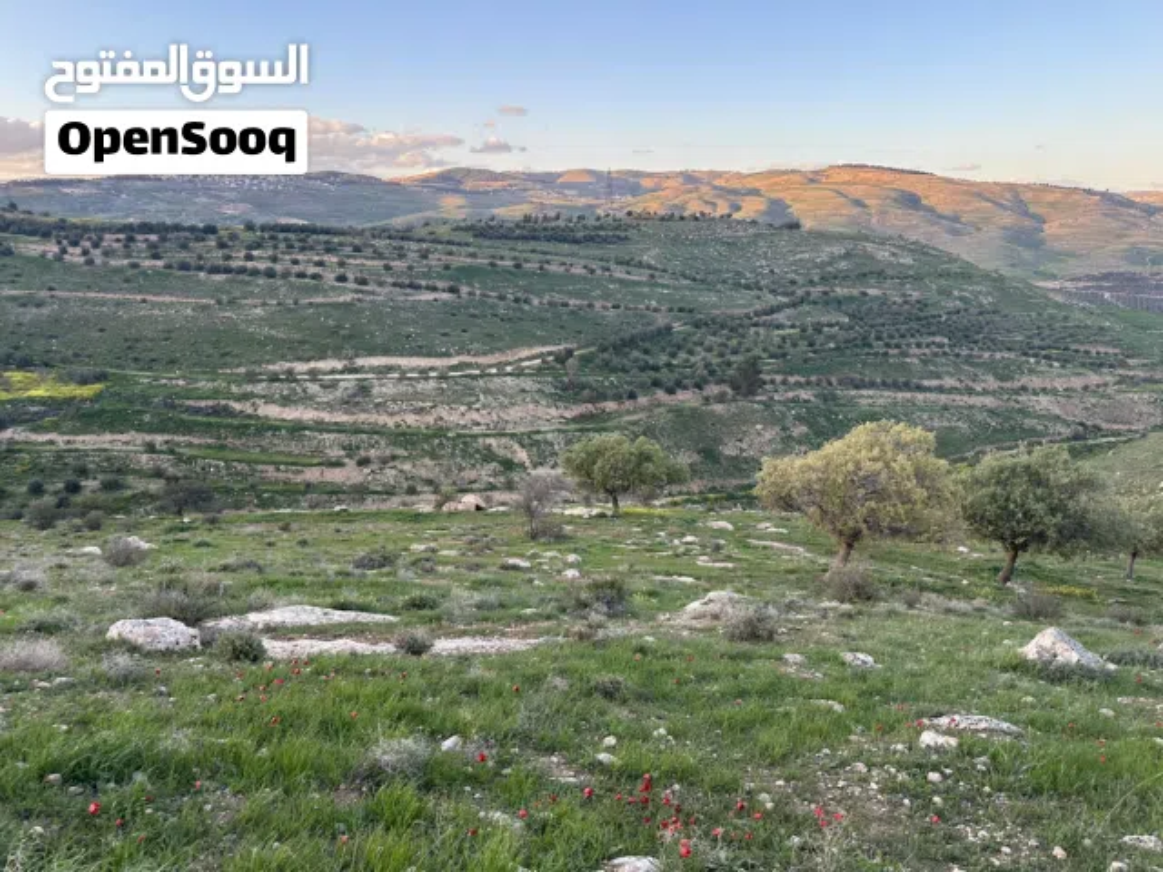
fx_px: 806
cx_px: 582
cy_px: 436
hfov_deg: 71.6
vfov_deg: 56.8
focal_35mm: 24
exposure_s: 1/311
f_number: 1.78
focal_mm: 6.86
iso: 80
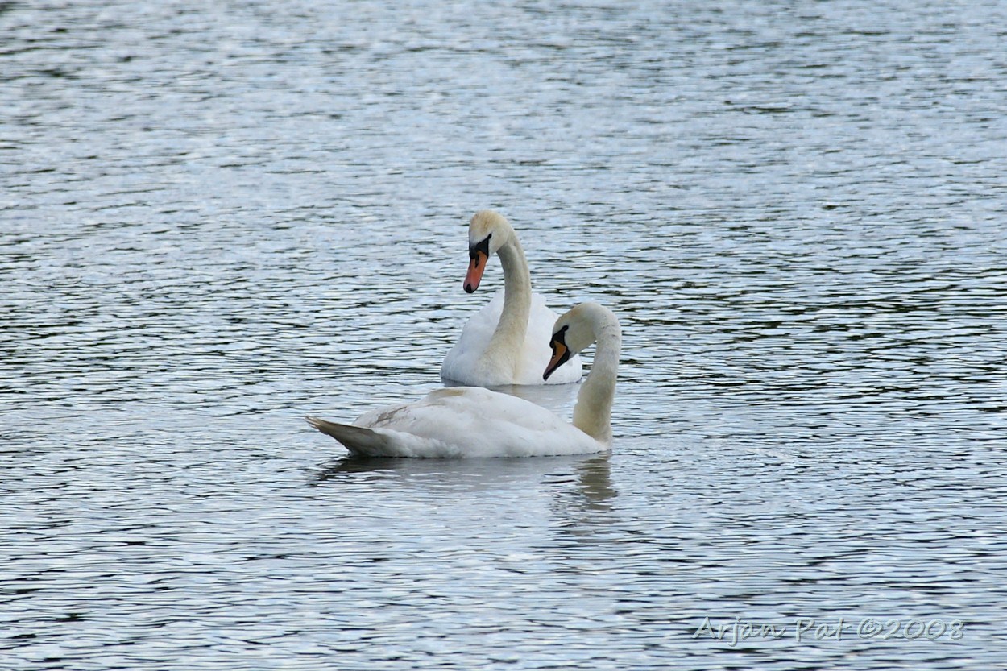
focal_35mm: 450
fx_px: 12585
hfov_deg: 4.6
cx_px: 504
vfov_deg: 3.1
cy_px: 336
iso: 100
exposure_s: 1/500
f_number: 7.1
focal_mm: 300
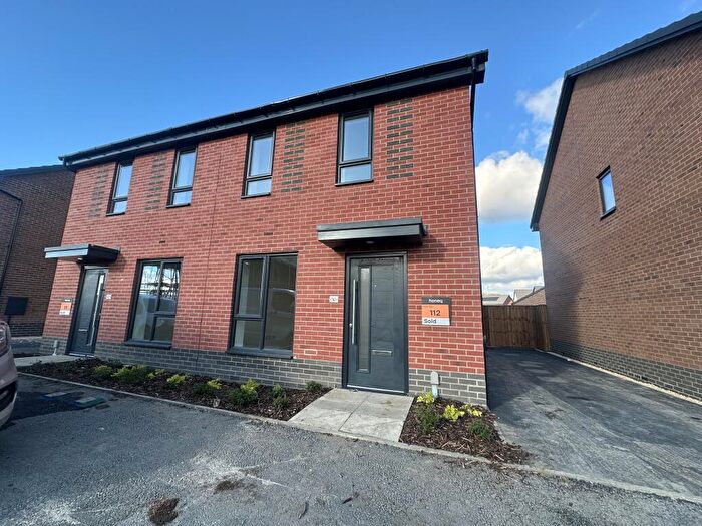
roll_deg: -1.3
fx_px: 284
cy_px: 263
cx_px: 351
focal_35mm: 14
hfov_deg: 102.1
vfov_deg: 85.7
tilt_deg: +10.0
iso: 40
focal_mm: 2.22
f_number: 2.2
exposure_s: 1/393
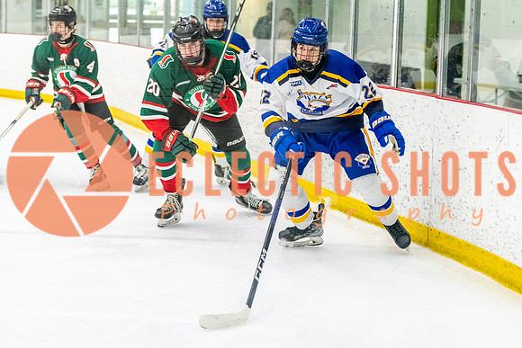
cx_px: 287
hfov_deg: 23.5
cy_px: 162
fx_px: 1254
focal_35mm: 86
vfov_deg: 15.8
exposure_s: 1/800
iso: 4000
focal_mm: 70
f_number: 2.8
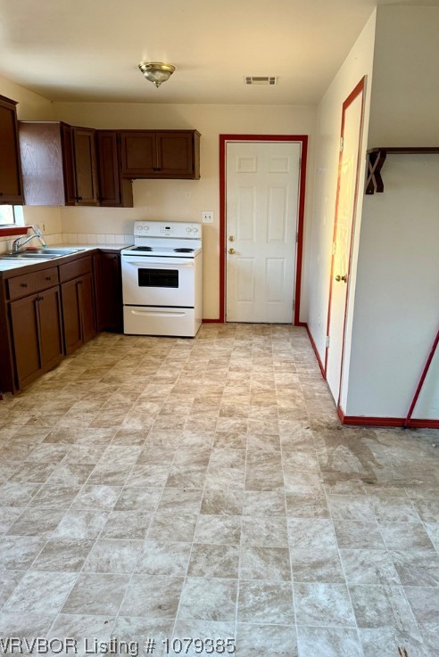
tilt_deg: -12.5
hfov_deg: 49.5
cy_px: 323
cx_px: 243
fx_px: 475
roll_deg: -1.2
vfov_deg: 69.4
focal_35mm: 26
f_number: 1.78
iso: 200
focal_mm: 6.76
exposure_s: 1/62
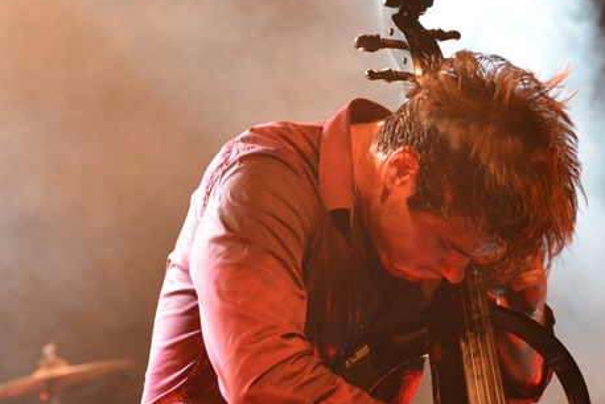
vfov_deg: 5.8
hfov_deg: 8.7
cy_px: 254
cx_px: 317
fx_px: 3968
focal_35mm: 236
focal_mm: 120
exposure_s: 1/320
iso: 4000
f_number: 5
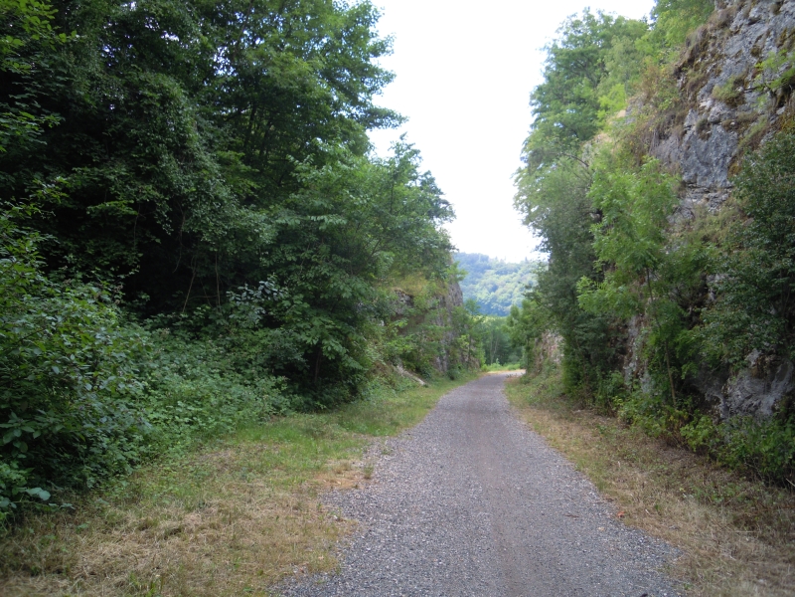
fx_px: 643
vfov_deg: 49.7
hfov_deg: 63.4
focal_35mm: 28
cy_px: 298
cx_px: 398
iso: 100
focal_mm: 5
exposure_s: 1/320
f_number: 2.7
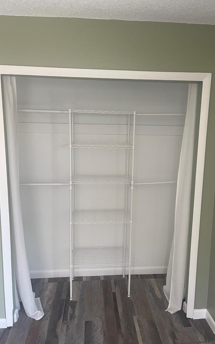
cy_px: 172
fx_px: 253
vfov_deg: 68.4
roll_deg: -0.3
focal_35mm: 27
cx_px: 117
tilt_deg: -10.1
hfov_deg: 46.0
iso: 125
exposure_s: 1/97
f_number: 1.6
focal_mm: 5.1
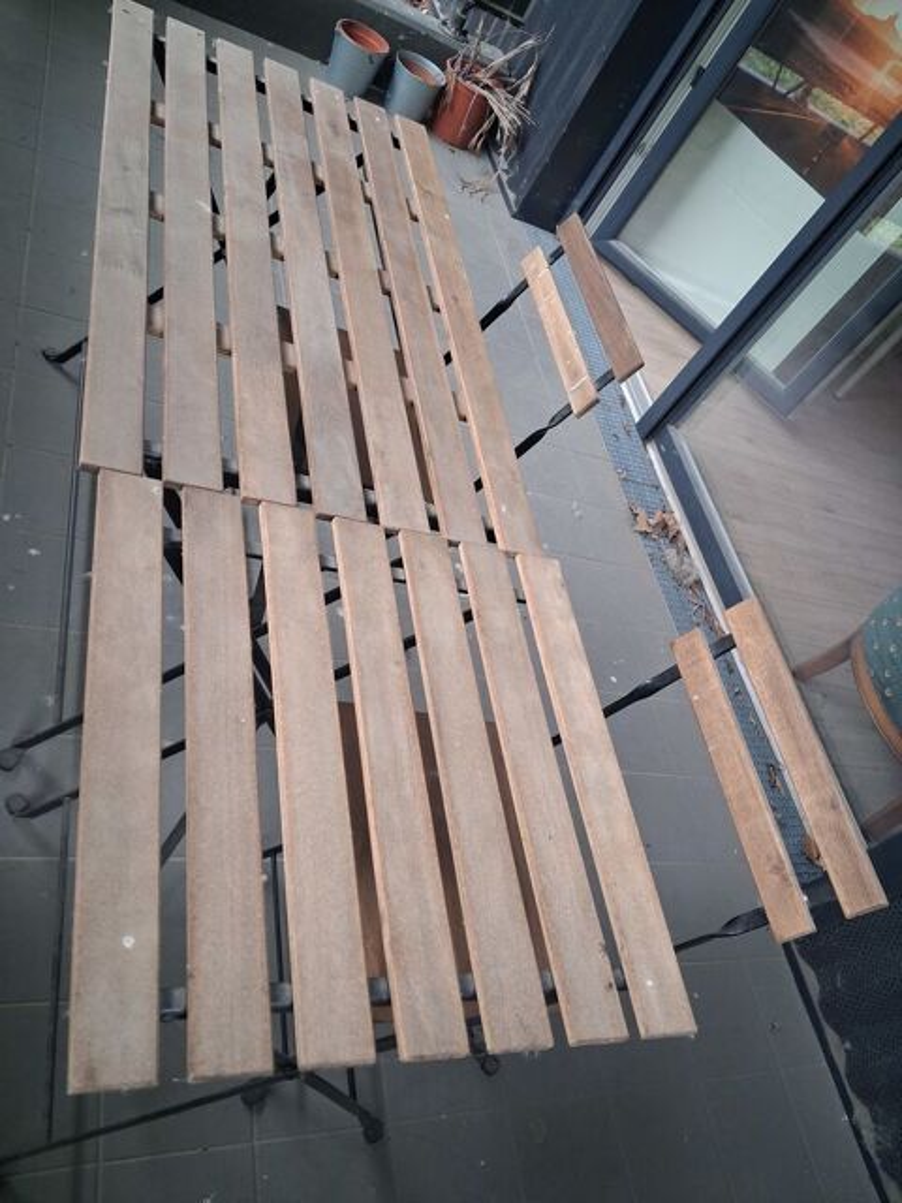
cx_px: 451
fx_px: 938
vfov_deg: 65.3
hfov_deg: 51.4
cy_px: 602
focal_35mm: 27
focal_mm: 4
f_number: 1.8
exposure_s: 1/50
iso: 250
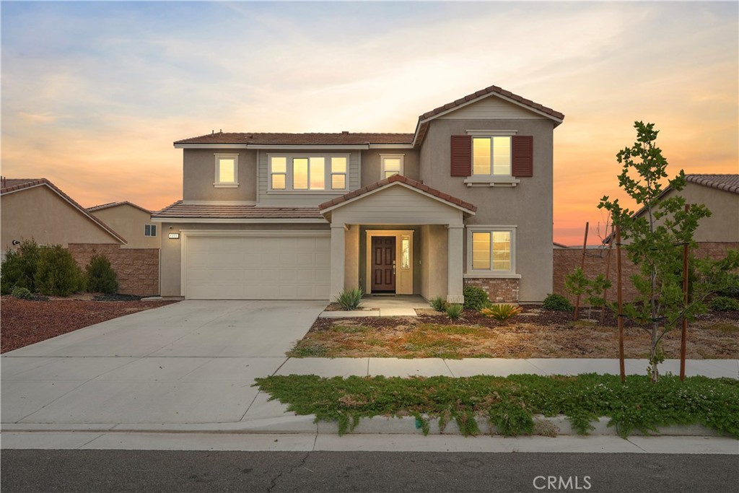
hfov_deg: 74.9
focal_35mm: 24
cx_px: 370
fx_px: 482
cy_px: 246
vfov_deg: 54.1
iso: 100
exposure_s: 1/125
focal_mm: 23.5
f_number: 6.3
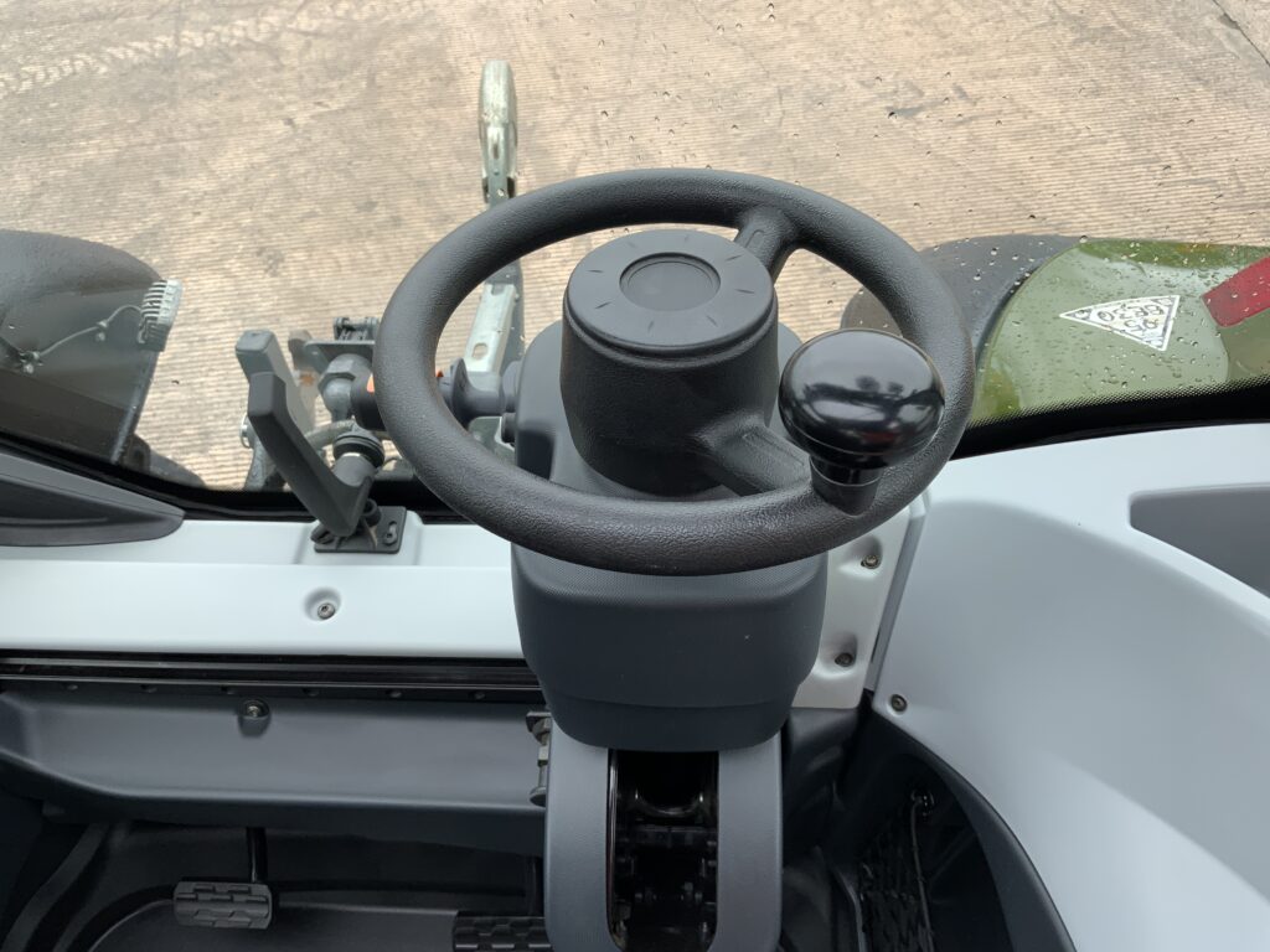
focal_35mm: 29
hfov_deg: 61.7
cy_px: 476
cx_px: 635
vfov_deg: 48.2
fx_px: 1064
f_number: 1.8
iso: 16
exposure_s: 1/225
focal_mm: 3
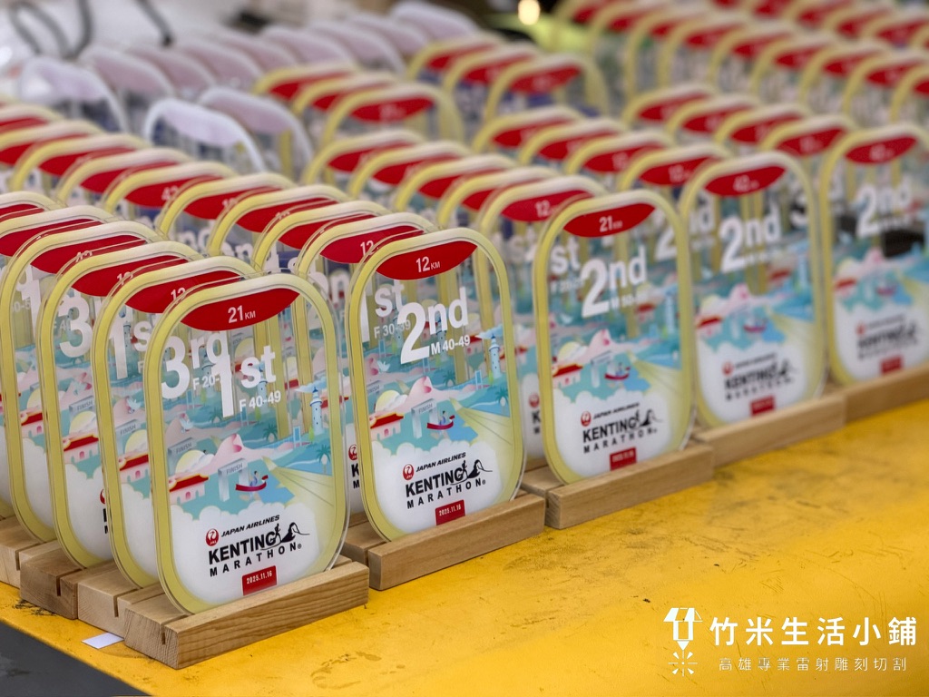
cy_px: 348
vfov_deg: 14.8
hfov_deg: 19.6
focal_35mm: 100
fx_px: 2684
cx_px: 464
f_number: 2.8
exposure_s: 1/60
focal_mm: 16.89
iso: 200
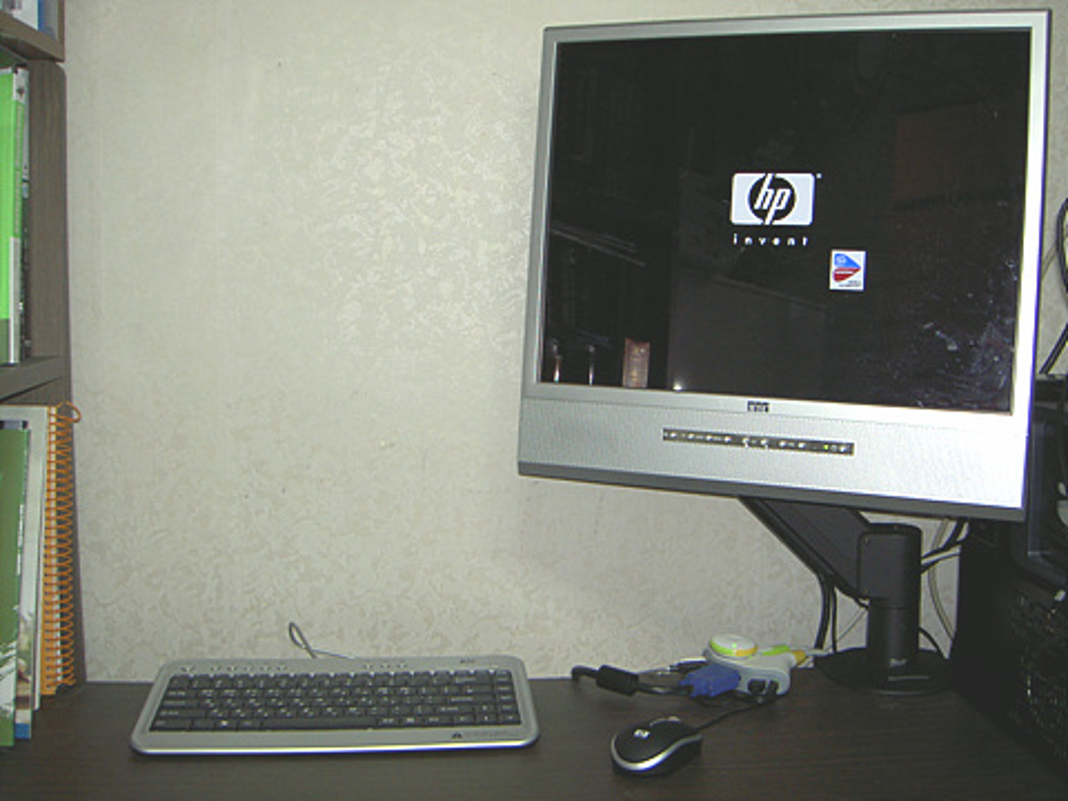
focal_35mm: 39
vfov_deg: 36.8
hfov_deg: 47.9
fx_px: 1203
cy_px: 400
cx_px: 534
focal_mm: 8
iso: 100
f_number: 2.8
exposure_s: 1/60
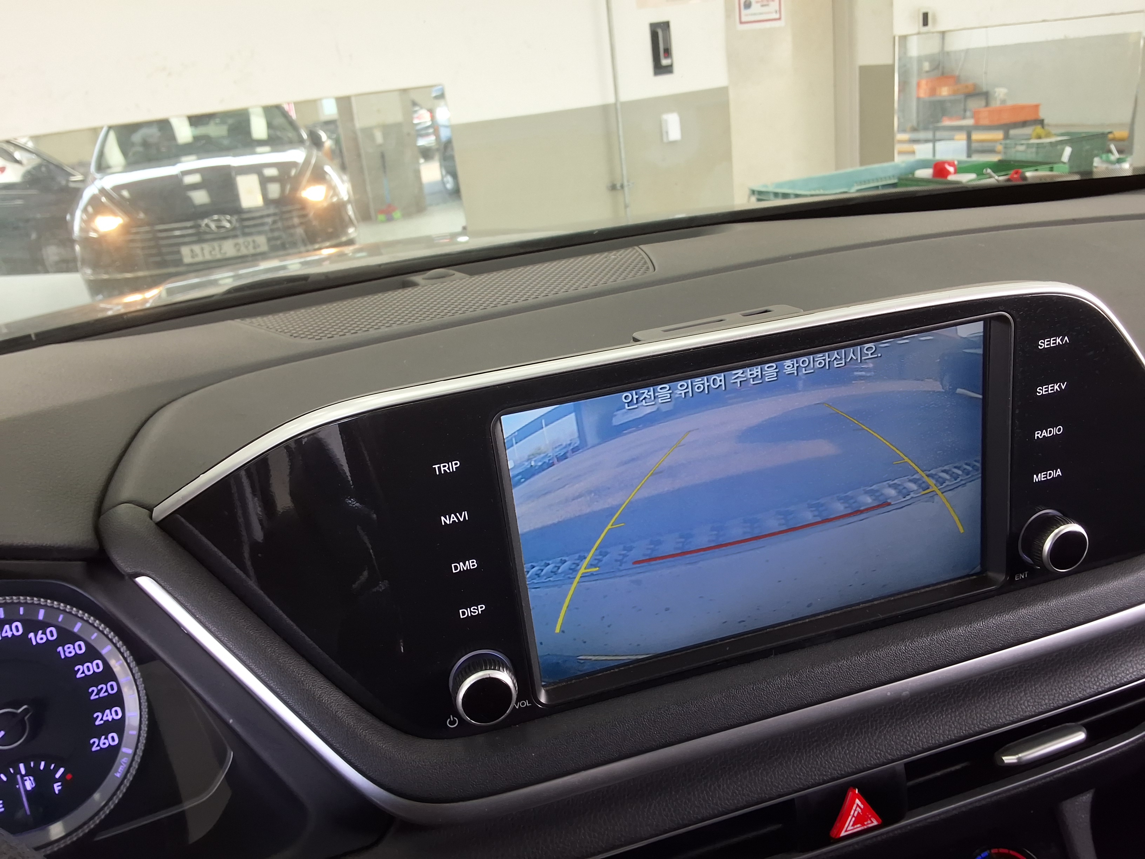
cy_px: 430
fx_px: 926
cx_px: 572
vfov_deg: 49.7
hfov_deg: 63.4
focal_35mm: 28
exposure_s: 1/60
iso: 40
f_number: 1.9
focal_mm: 2.91
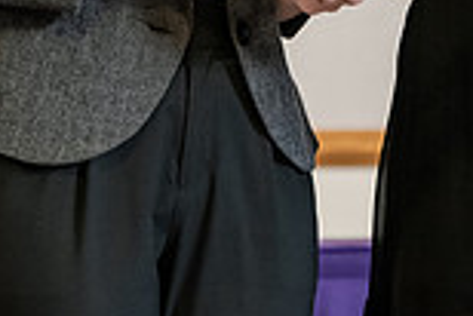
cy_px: -229
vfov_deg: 3.5
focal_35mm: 395
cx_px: 289
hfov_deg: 5.2
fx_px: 5195
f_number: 3.5
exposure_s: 1/200
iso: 2500
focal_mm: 105
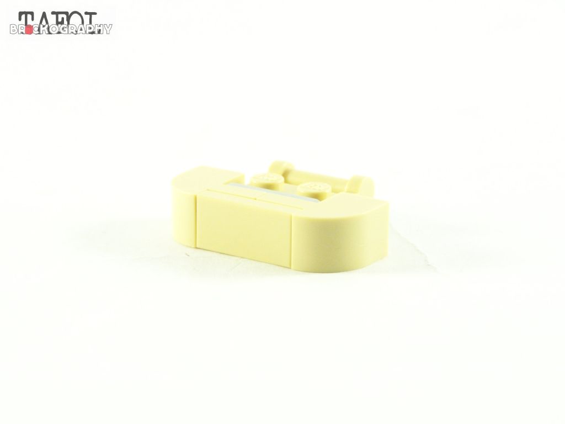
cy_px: 212
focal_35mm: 117
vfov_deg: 12.7
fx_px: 1910
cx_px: 282
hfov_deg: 16.8
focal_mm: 19.4
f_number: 4
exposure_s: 1/60
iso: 400
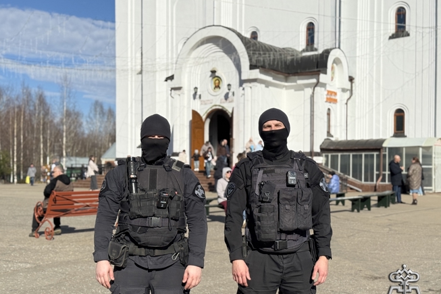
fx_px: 625
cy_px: 166
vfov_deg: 26.4
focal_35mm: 51
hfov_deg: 38.9
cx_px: 217
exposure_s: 1/11364
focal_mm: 6.76
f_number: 1.78
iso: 64
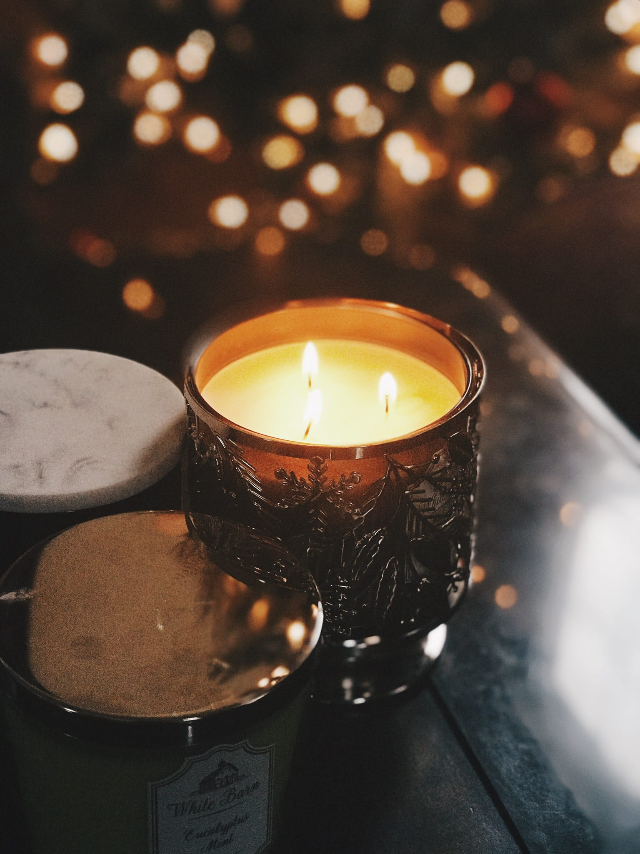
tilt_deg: -31.8
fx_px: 1405
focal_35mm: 57
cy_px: 427
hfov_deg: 25.7
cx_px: 320
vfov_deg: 33.8
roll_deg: -4.1
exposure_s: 1/120
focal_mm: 6.6
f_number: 2.8
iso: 320
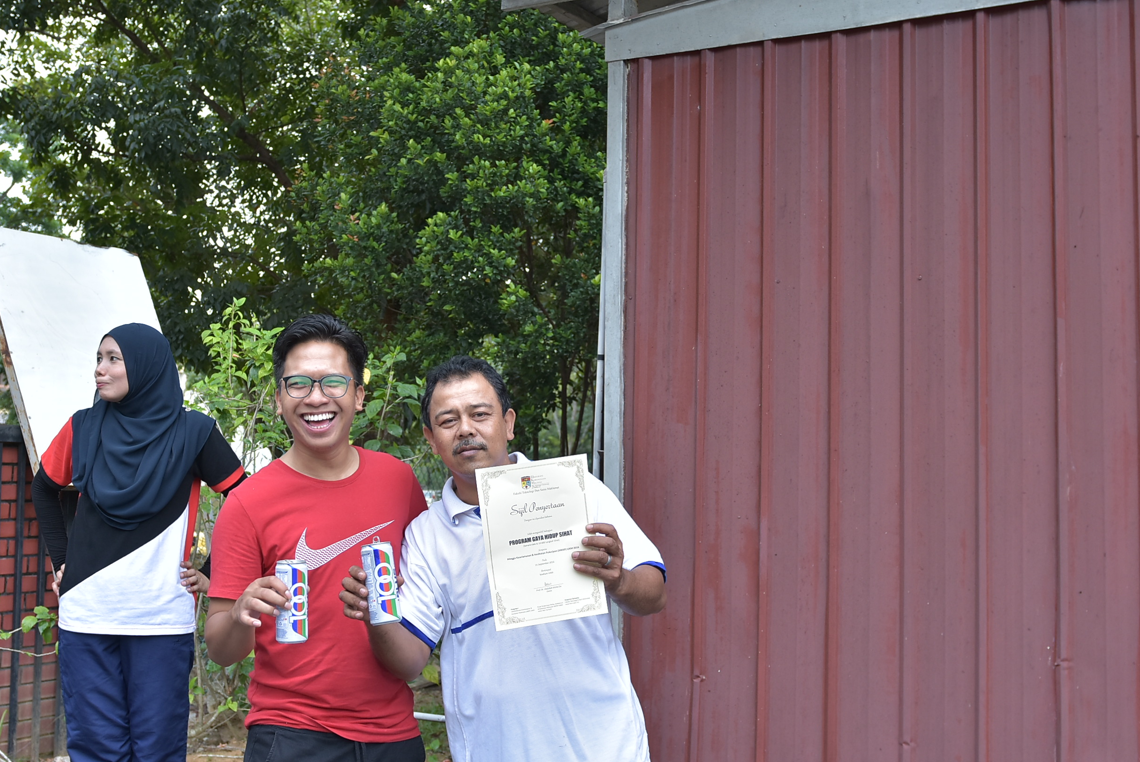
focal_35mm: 48
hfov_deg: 41.0
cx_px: 481
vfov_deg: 28.1
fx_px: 1521
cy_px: 323
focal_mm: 26
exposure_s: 1/500
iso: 400
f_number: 4.5
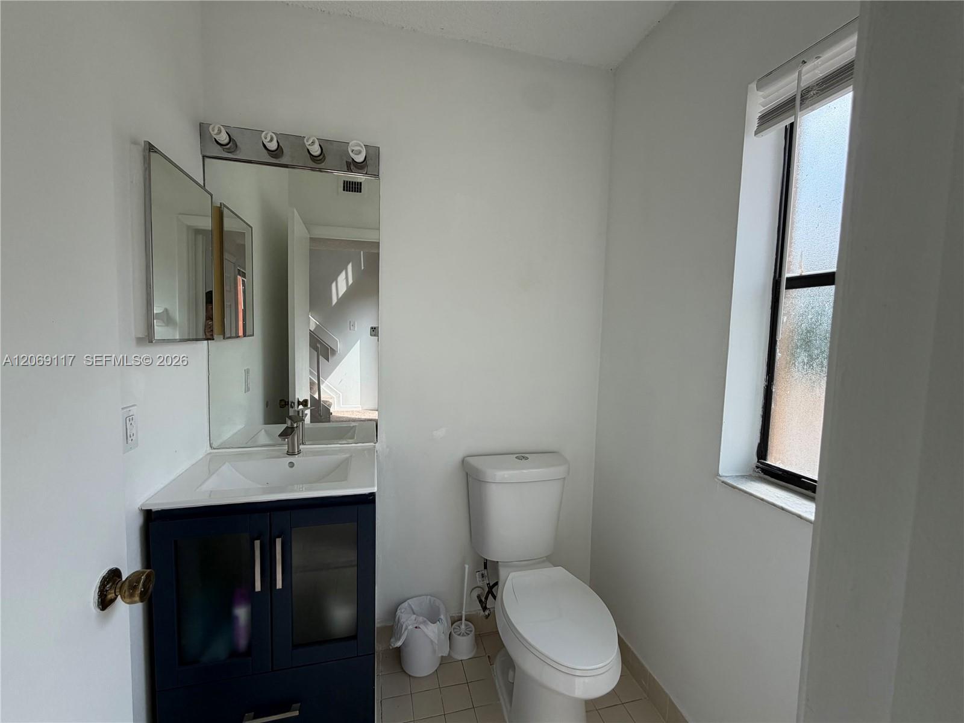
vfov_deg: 85.6
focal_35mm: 14
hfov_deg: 102.1
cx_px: 482
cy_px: 362
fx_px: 390
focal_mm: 2.22
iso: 50
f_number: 2.2
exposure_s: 1/502
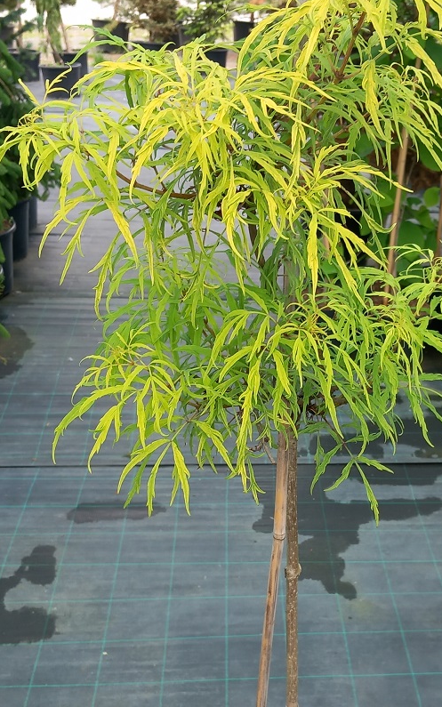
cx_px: 307
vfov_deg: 42.3
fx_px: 906
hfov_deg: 27.2
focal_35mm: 47
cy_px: 448
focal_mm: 4
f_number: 1.8
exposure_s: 1/101
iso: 20
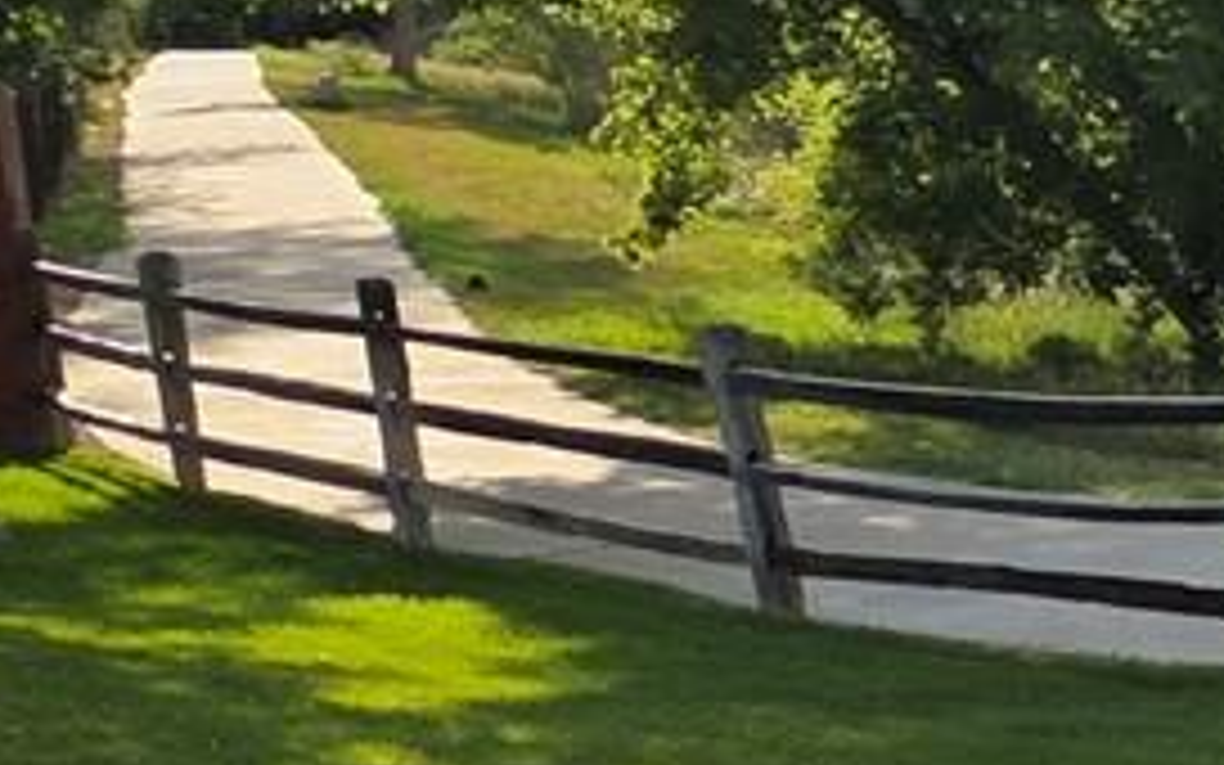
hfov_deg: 14.2
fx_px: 2702
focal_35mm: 81
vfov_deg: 16.1
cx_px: 3092
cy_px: 378
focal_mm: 2.2
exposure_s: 1/1920
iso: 40
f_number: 1.9
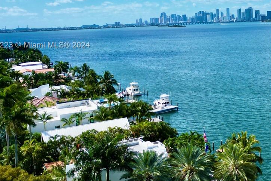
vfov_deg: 24.4
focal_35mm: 55
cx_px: 269
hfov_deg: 33.3
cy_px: 46
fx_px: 414
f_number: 1.7
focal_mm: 6.72
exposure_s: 1/4000
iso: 120
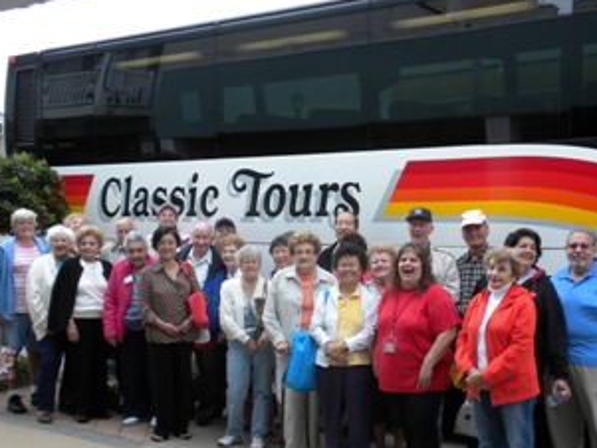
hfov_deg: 34.8
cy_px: 293
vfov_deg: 26.4
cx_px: 351
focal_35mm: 55
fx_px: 949
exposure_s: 1/70.1
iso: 96
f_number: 3.5
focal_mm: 6.6
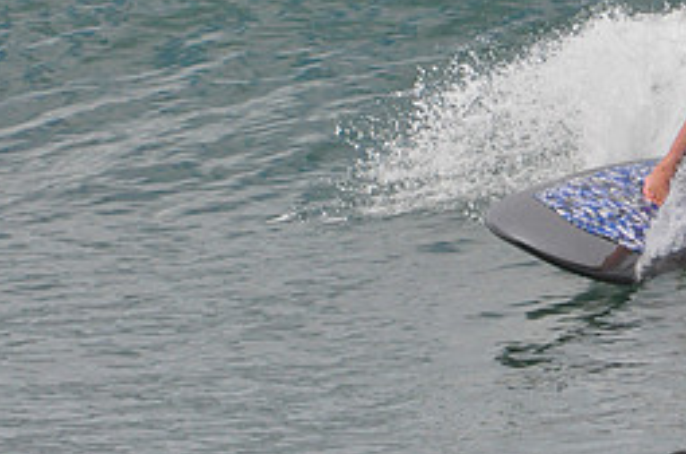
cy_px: 109
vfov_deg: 0.7
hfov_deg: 1.1
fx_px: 35681
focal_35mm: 1876
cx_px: 616
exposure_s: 1/2500
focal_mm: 550
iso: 1250
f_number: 8
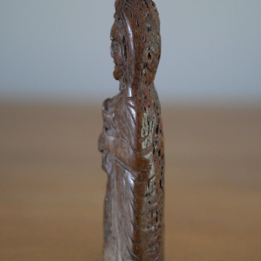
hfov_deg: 24.3
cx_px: 130
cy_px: 133
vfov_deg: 24.3
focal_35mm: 71
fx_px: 606
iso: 3200
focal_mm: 30
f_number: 2.8
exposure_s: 1/40
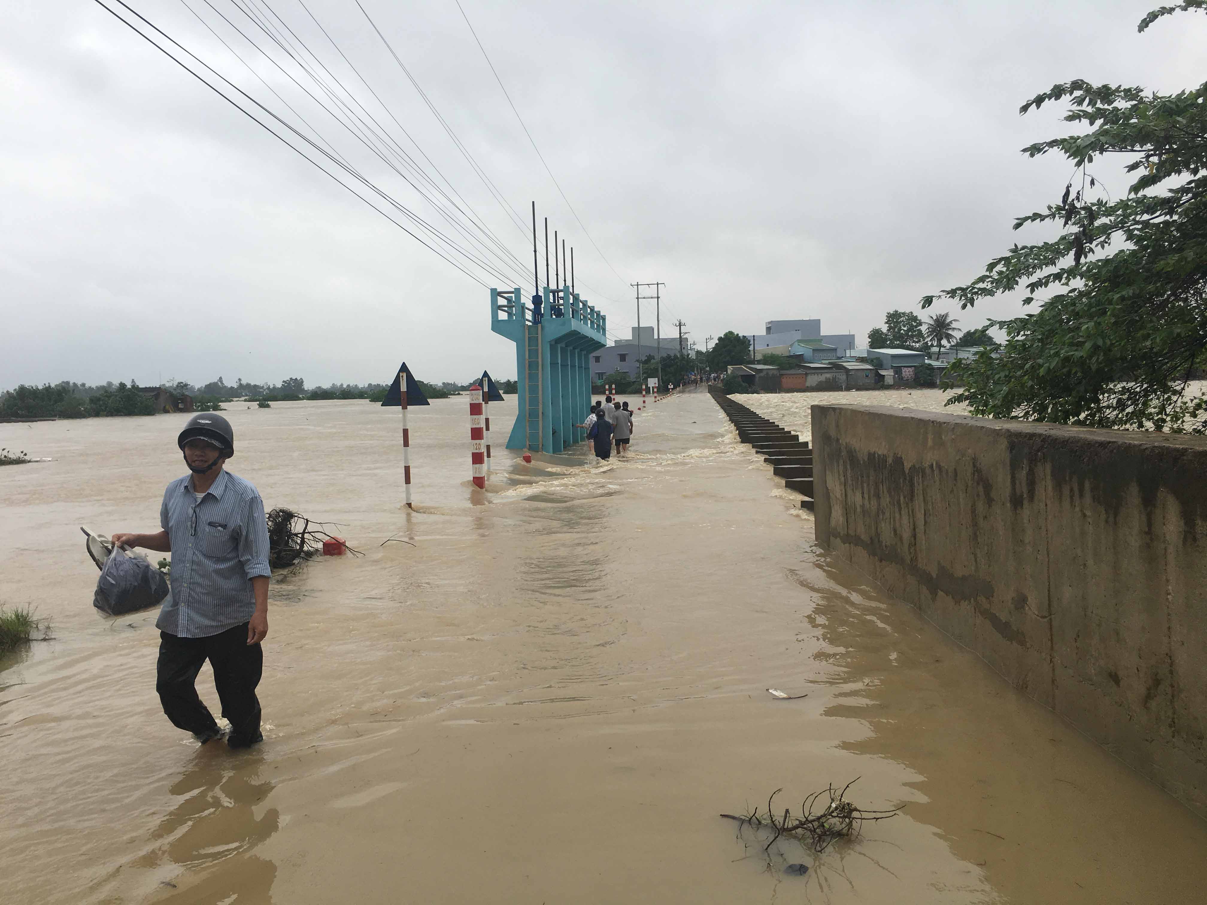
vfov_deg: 48.2
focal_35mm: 29
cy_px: 452
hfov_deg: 61.7
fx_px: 1011
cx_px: 604
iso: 25
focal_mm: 4.15
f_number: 2.2
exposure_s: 1/496
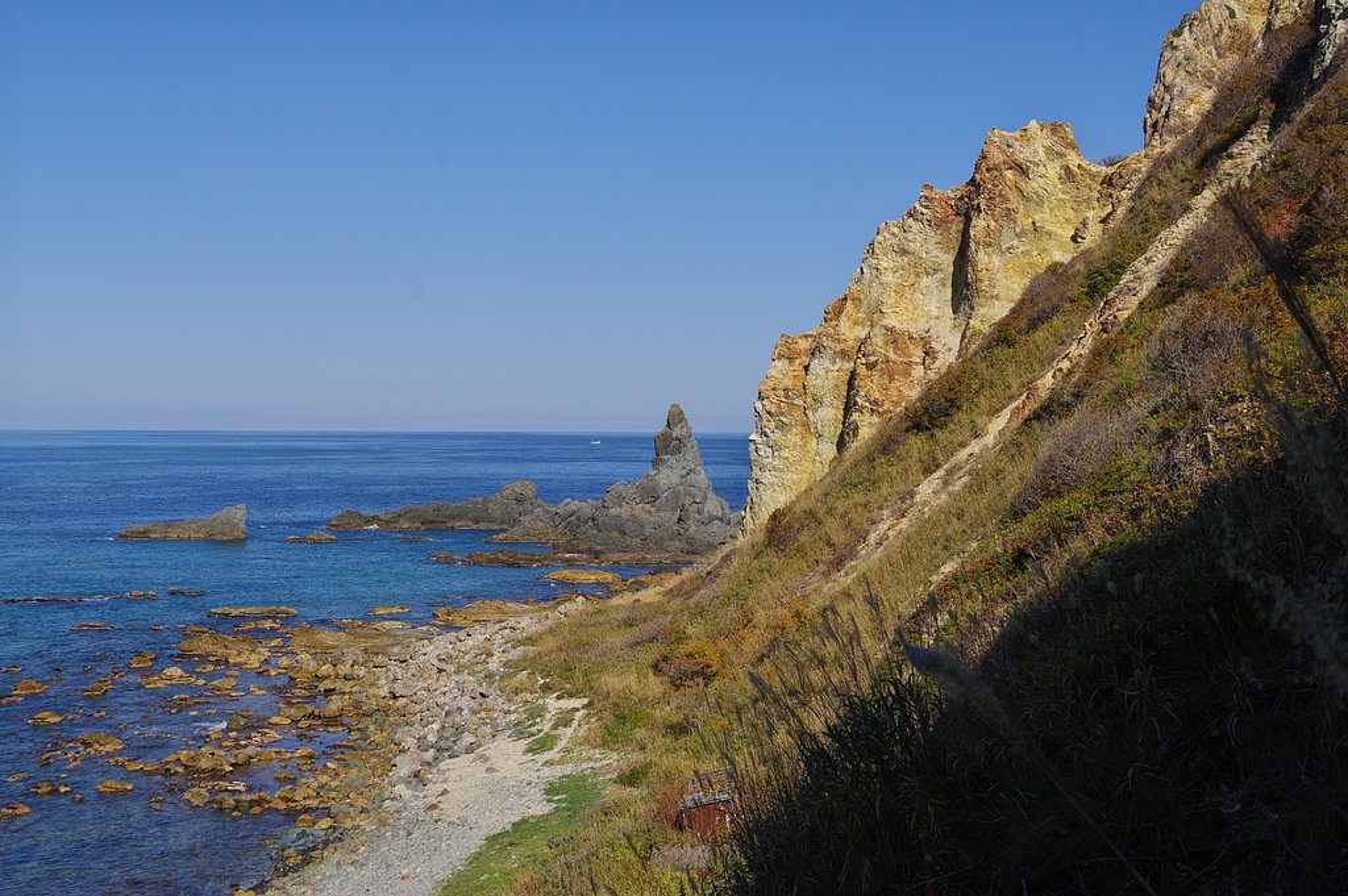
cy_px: 448
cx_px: 674
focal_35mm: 46
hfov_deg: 42.4
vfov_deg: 28.9
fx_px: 1740
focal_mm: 31
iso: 200
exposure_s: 1/500
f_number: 11
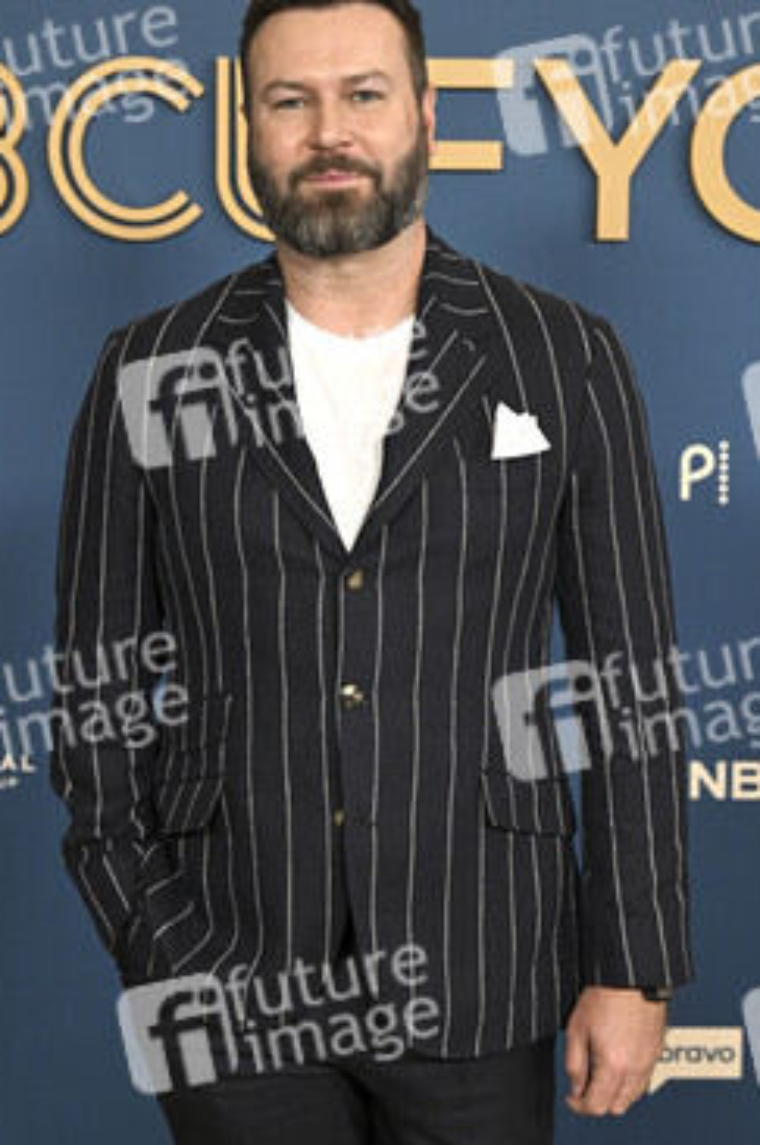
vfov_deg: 28.9
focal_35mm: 70
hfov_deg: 19.4
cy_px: 551
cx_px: 369
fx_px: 2223
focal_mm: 64
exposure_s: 1/320
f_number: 5.6
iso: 2000
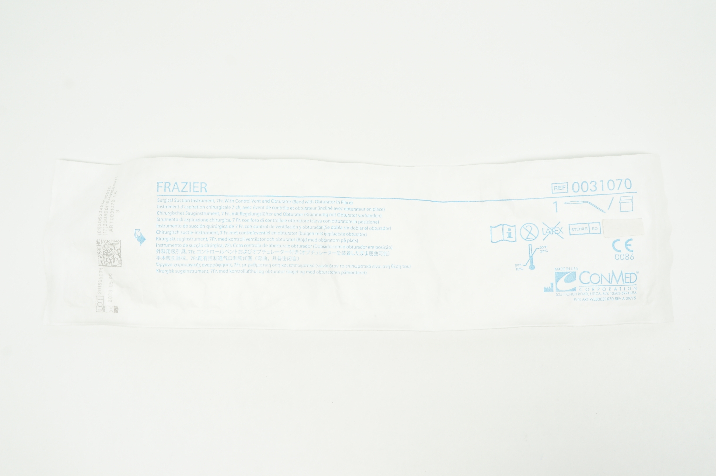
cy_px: 238
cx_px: 358
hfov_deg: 51.3
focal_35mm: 38
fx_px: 745
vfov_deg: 35.4
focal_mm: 25
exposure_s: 1/15
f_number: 11
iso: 400
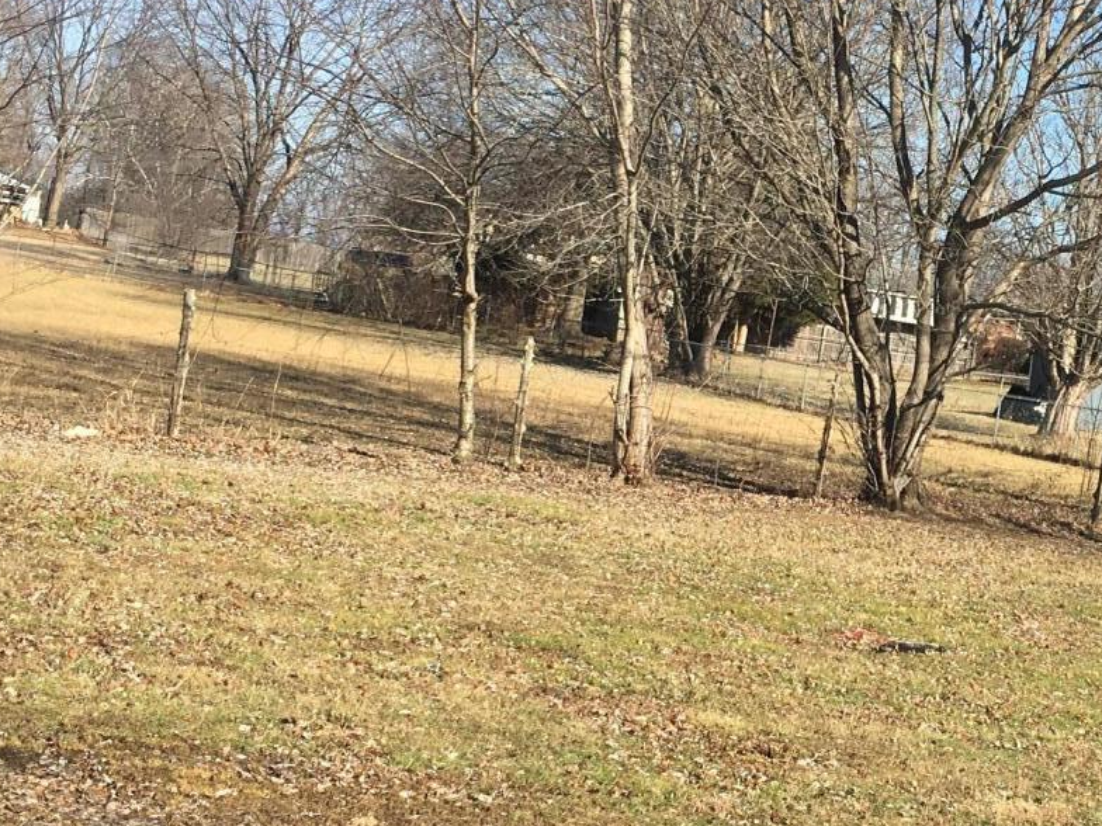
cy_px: 382
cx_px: 956
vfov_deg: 19.9
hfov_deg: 25.6
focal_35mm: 74
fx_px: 2356
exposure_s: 1/1115
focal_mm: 4.15
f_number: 2.2
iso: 25
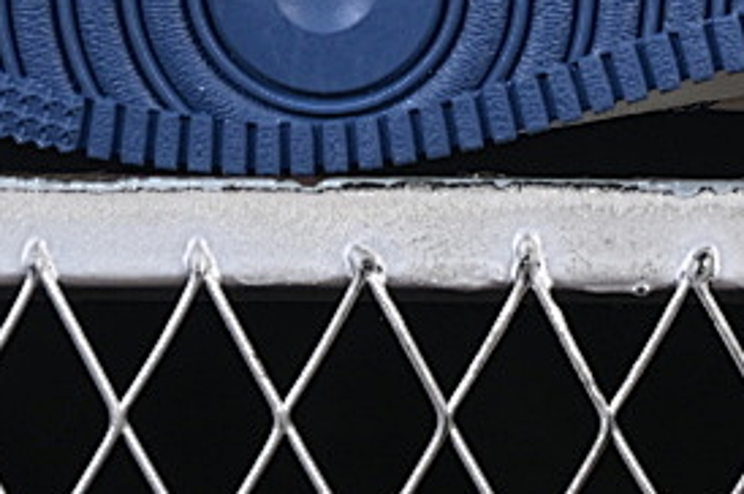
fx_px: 6110
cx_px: 714
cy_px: -426
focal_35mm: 296
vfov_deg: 4.6
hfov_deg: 6.9
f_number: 6.3
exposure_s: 1/60
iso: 160
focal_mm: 50
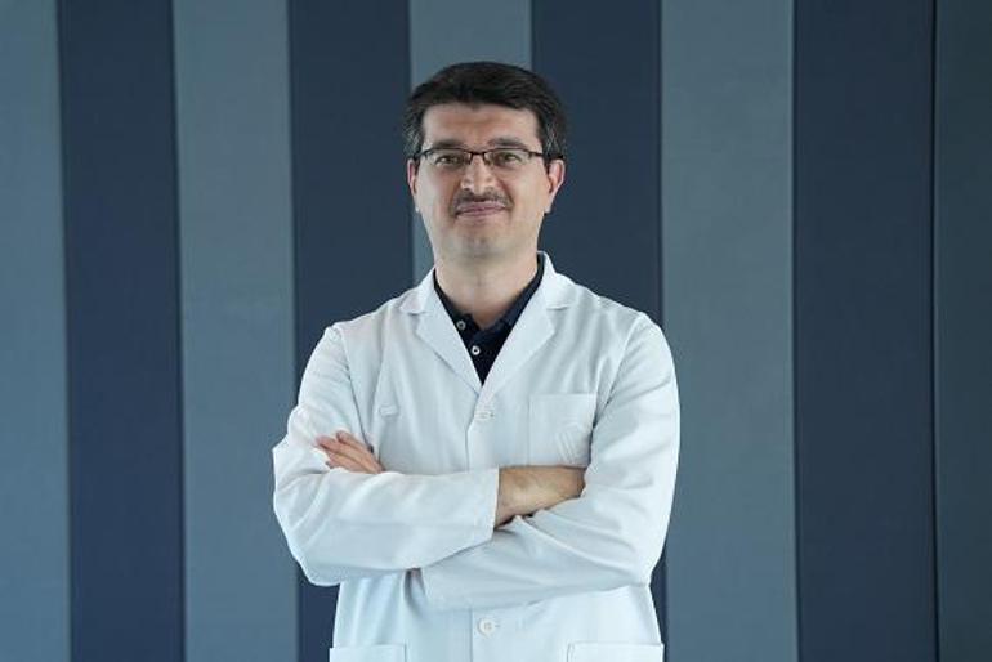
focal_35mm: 70
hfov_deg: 28.8
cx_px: 496
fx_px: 1930
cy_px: 331
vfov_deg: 19.5
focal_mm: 70
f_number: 2.8
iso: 640
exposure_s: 1/200
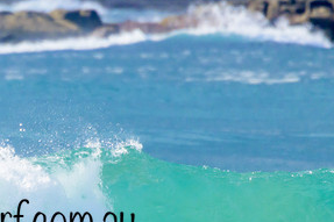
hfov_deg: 1.1
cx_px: 12
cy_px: 207
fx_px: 16884
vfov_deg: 0.8
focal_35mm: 1821
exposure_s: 1/2000
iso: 1600
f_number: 11
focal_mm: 900
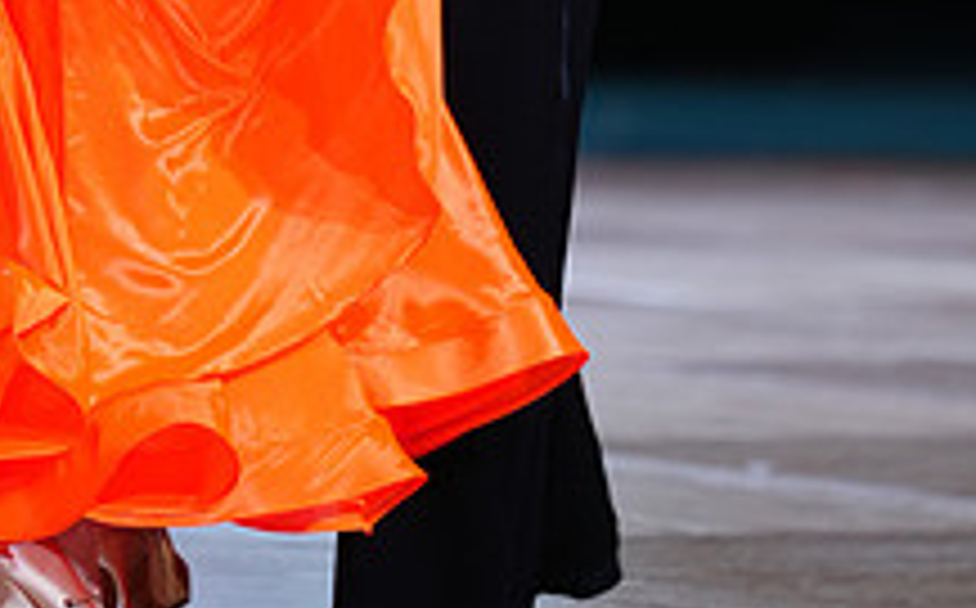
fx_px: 14504
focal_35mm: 546
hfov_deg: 3.9
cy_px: -396
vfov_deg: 2.4
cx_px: 362
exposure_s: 1/500
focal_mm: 200
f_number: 2.8
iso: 640
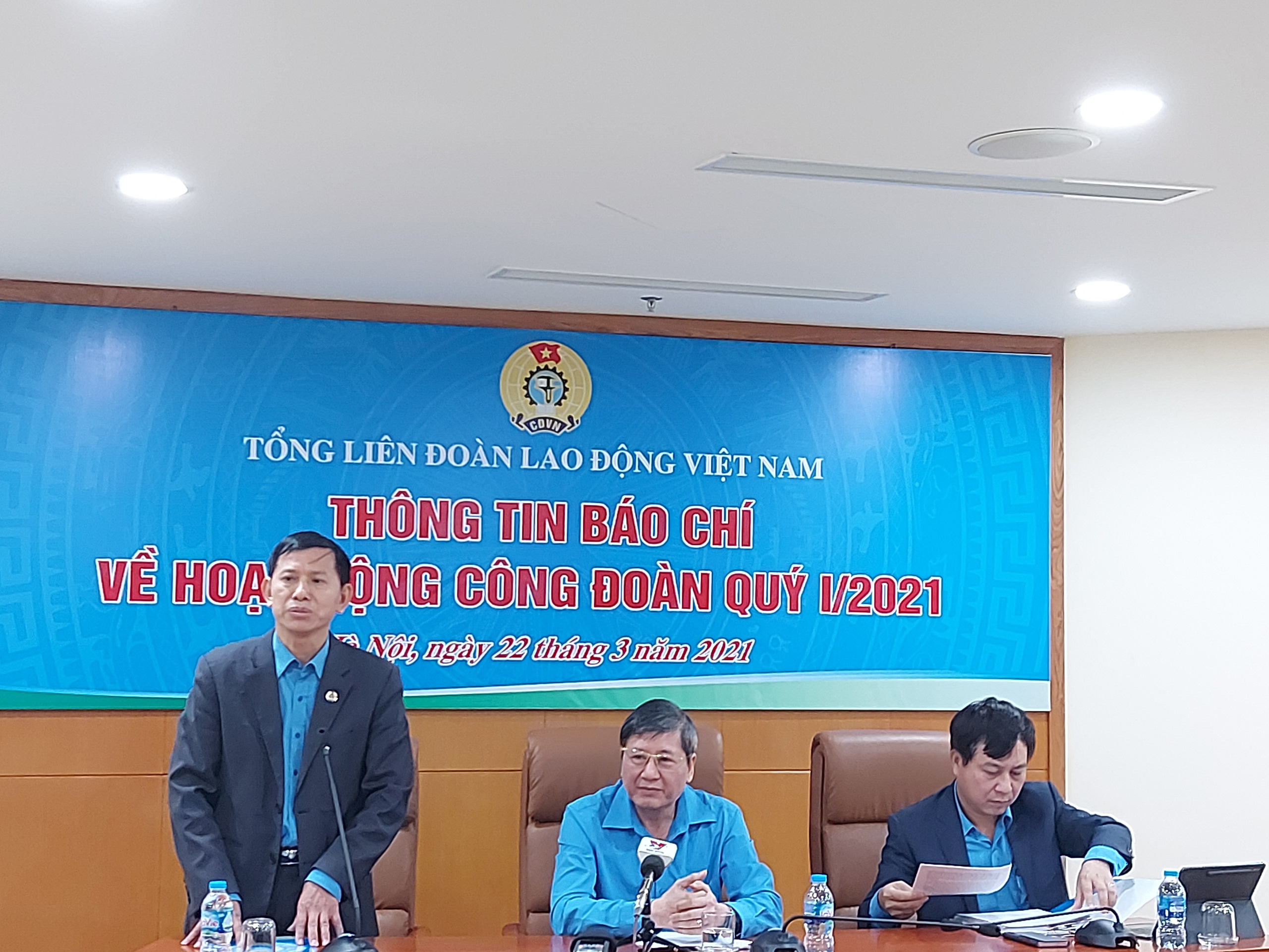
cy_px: 476
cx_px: 634
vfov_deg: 56.8
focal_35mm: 24
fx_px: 880
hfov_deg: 71.6
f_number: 1.8
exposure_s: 1/33
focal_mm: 5.23
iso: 250
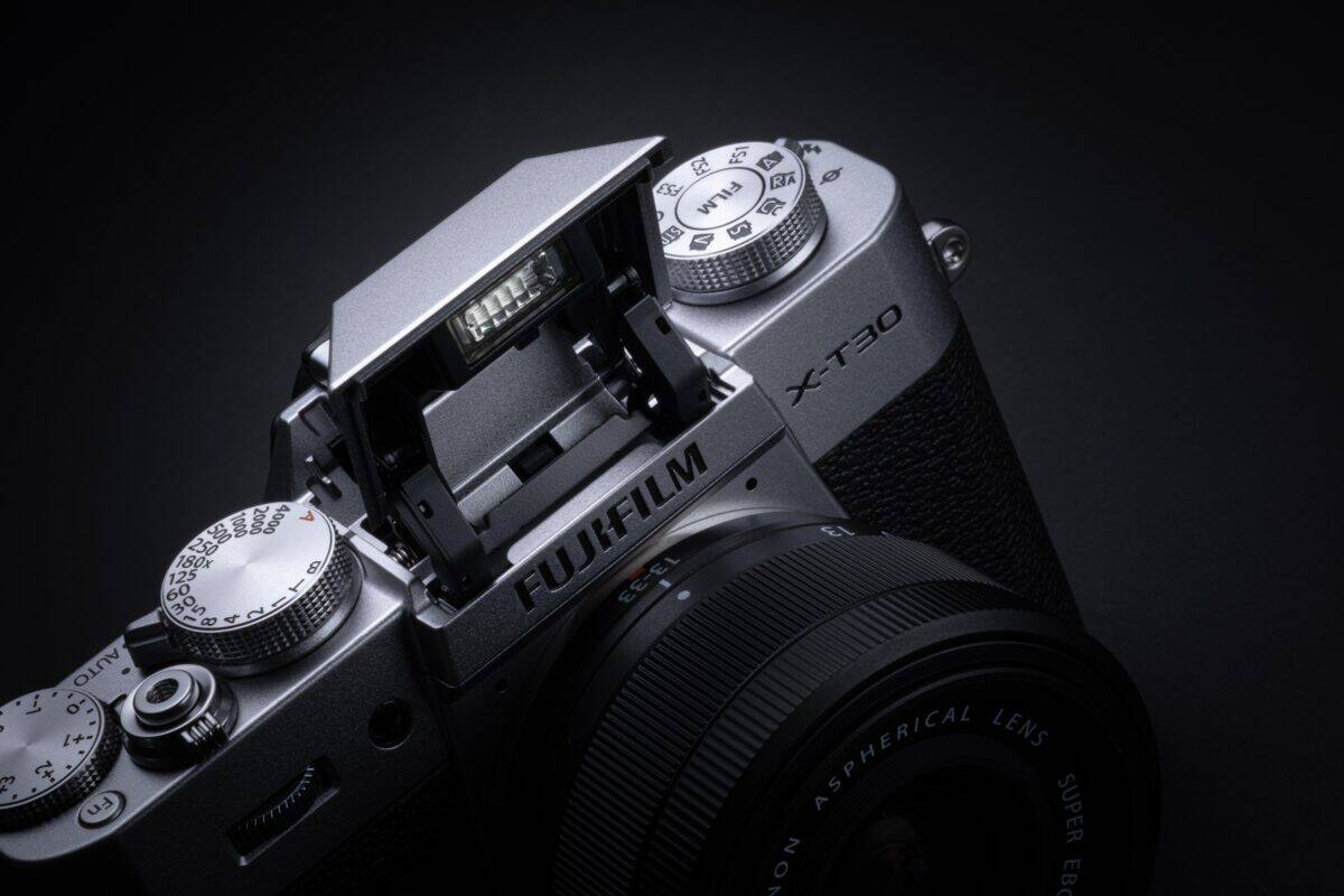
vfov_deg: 15.2
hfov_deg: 22.6
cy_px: 448
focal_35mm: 90
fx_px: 3360
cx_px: 672
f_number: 22
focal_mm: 60
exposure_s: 1/125
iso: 125
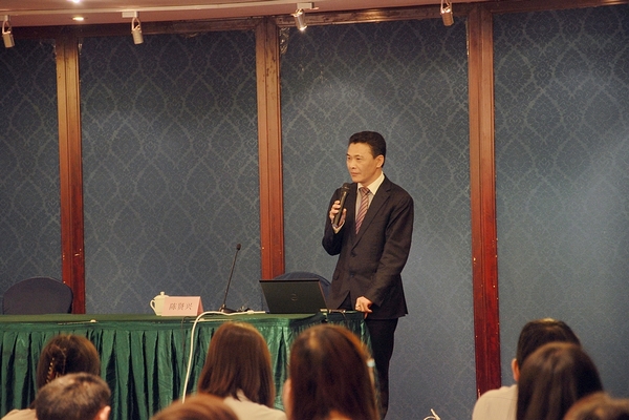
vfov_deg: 8.7
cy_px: 210
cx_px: 314
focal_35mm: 158
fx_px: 2752
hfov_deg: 13.0
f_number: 5.6
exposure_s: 1/13
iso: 320
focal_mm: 105
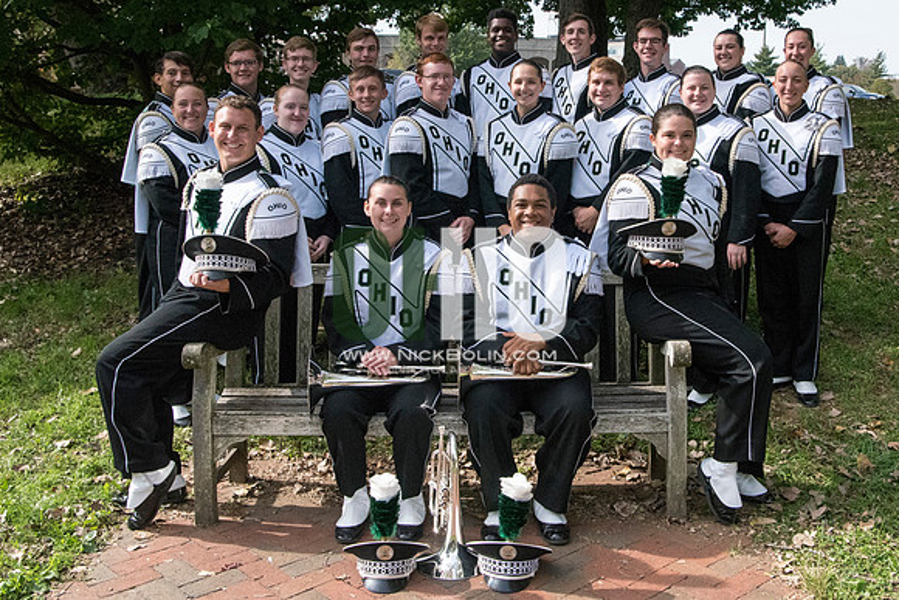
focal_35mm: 42
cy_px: 213
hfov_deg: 46.3
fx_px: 1042
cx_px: 557
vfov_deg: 31.9
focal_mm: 28
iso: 4000
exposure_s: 1/4000
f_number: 8
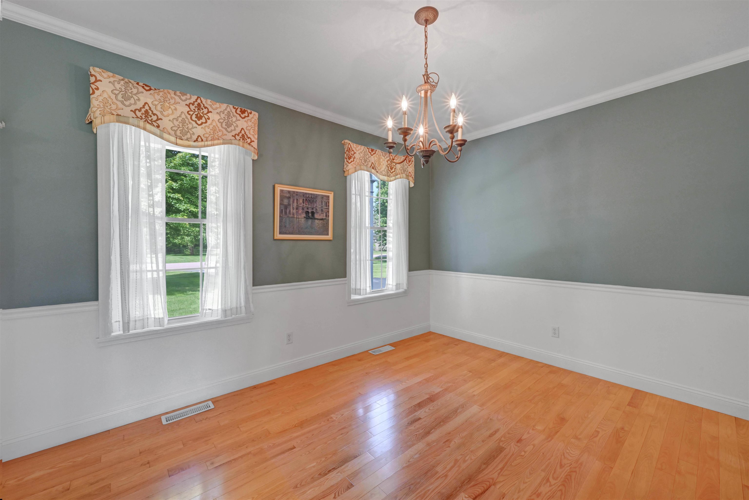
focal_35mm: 14
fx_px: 291
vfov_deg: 81.2
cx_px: 374
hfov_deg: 104.3
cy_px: 250
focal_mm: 14
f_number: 14
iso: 1000
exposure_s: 1/15
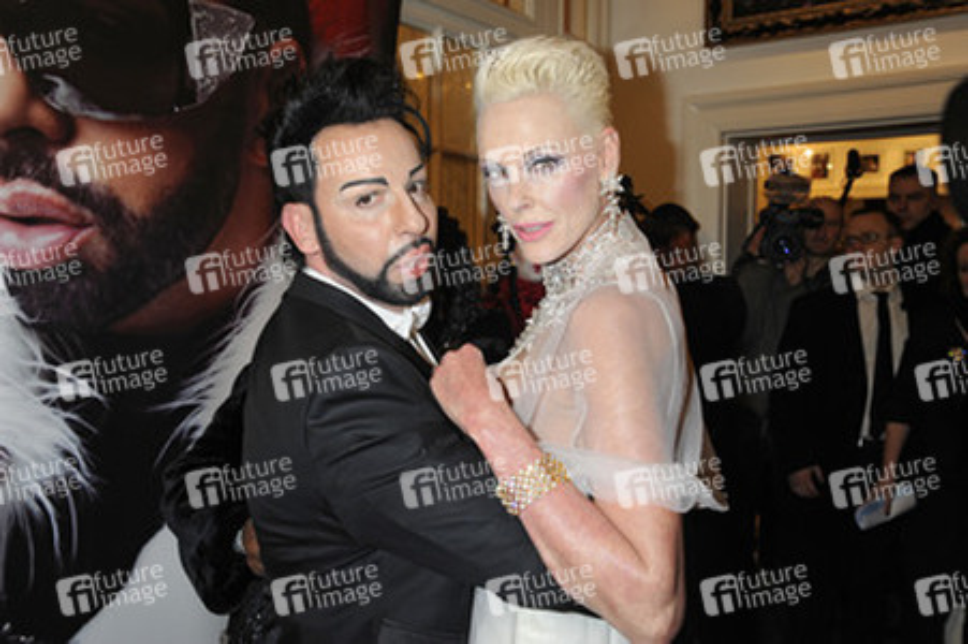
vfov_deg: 38.8
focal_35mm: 34
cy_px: 322
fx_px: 914
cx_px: 484
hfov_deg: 55.8
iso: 1000
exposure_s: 1/50
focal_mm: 34
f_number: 5.6
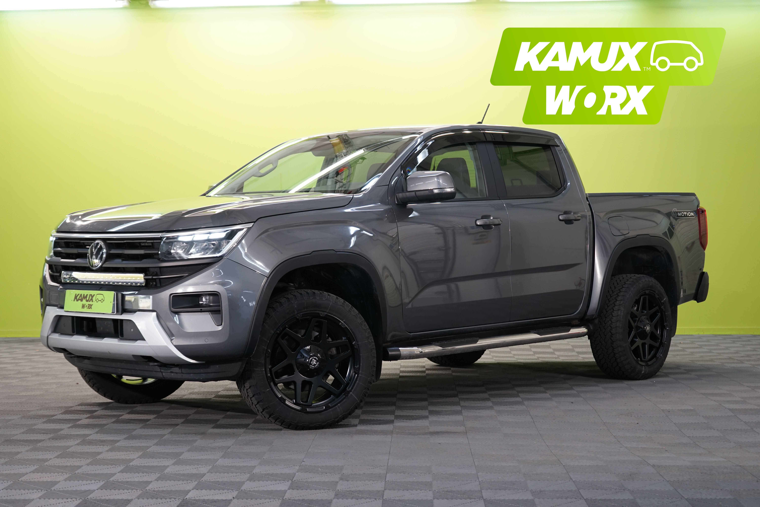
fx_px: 1309
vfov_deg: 21.9
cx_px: 380
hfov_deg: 32.4
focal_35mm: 62
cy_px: 254
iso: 500
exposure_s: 1/30
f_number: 5.6
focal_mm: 62
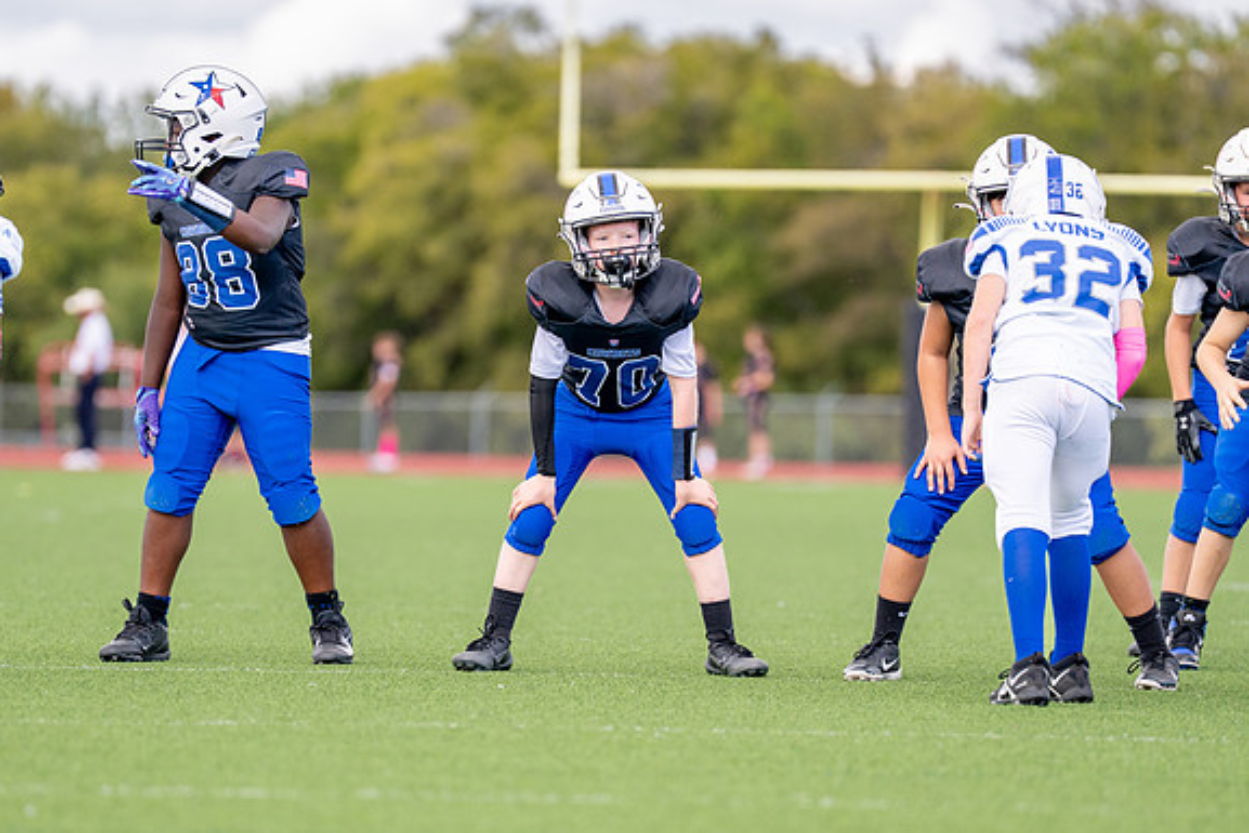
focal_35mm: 332
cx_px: 527
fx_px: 11521
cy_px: 476
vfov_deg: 4.1
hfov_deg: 6.2
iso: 400
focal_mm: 200
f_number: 2.8
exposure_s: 1/3200
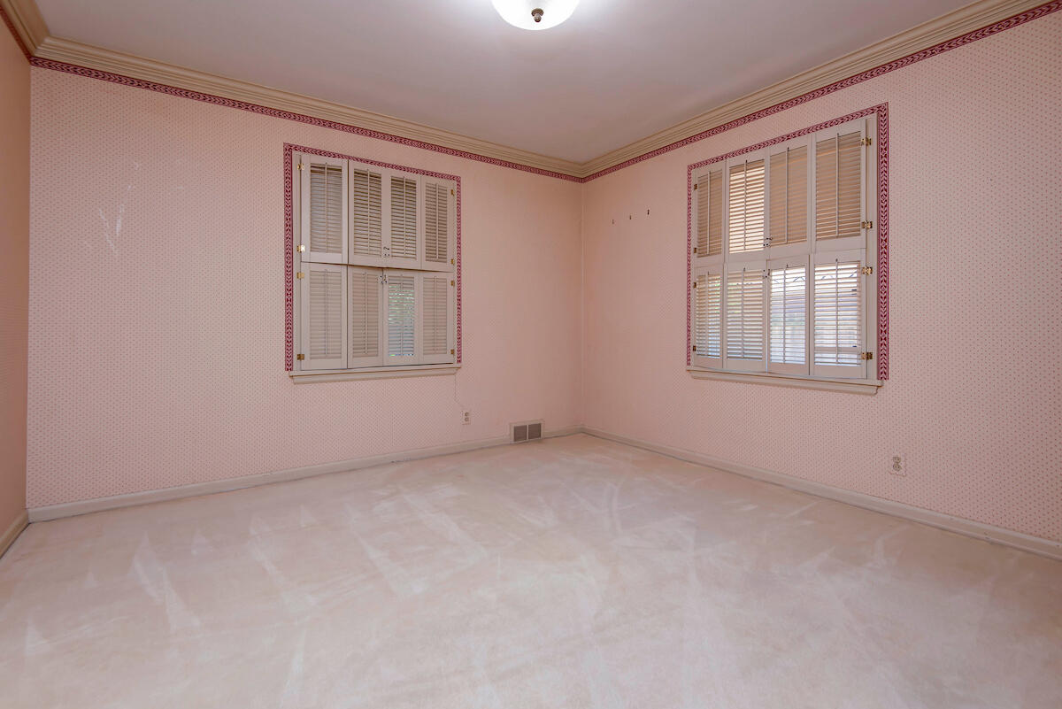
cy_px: 354
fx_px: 472
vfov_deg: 73.8
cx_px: 531
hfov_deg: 96.7
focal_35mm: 16
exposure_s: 1/30
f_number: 6.7
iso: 200
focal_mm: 16
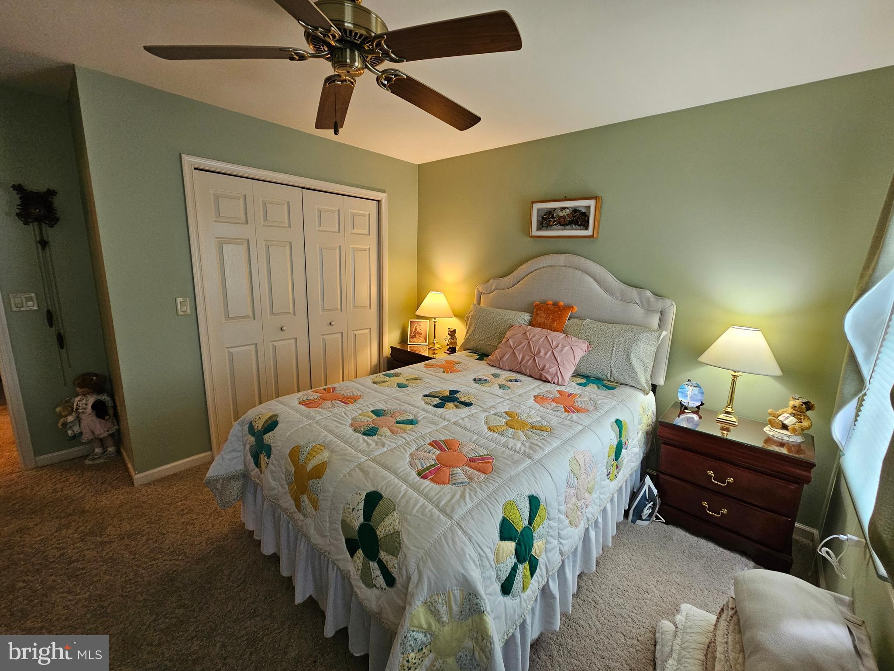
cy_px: 336
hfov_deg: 106.2
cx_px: 447
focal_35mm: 13
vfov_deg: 89.9
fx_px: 336
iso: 250
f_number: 2.2
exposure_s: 1/60
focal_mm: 2.2
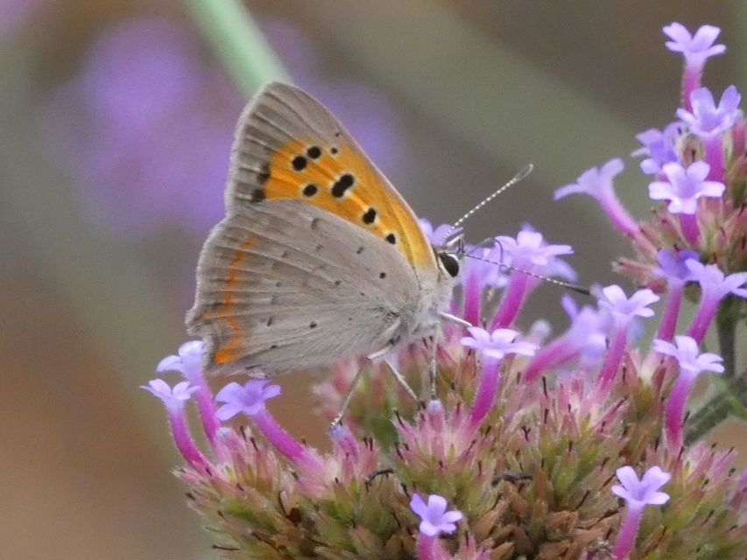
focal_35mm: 469
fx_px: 10122
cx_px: 374
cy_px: 280
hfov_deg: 4.2
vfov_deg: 3.2
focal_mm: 84
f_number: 5.6
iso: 640
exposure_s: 1/100
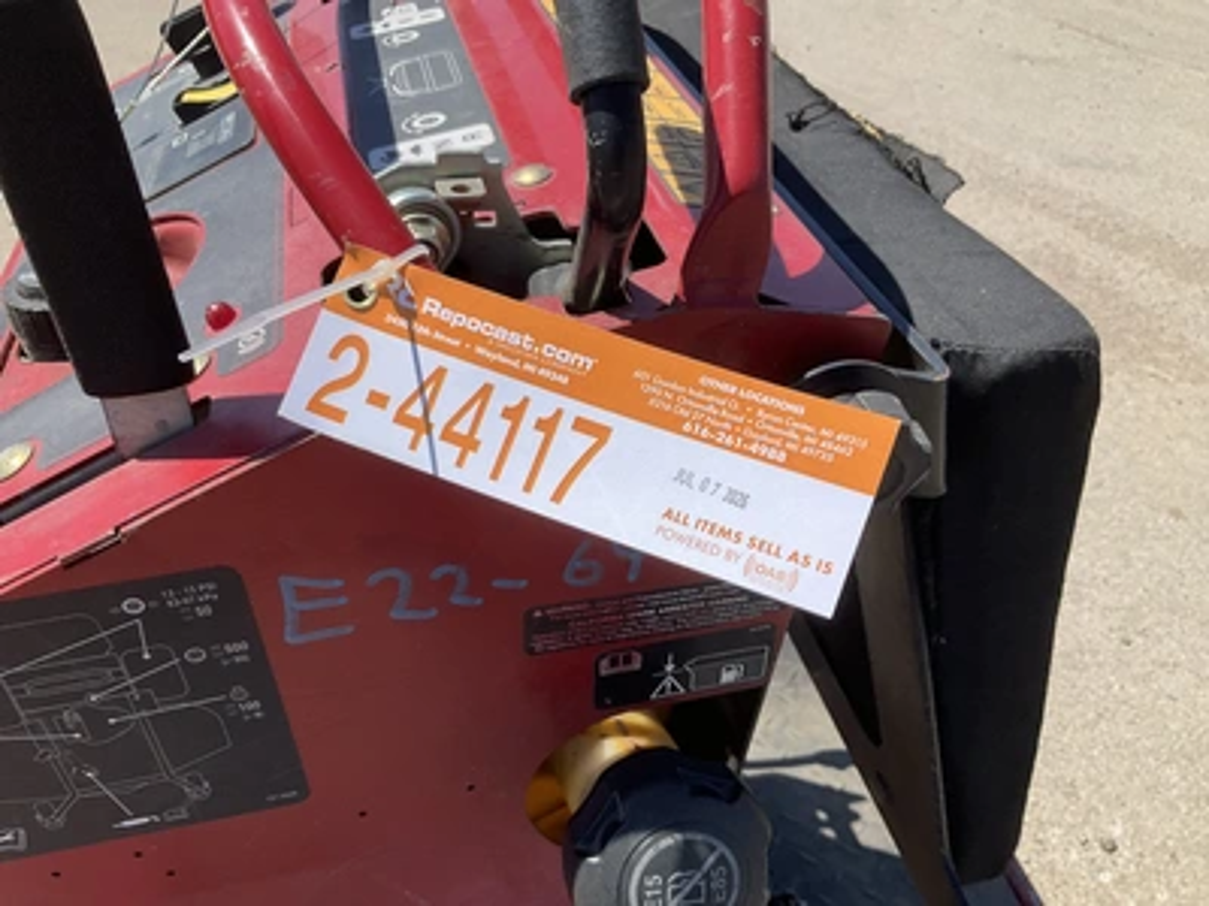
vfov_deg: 48.2
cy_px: 453
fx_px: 1013
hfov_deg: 61.7
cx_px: 604
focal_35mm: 29
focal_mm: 3
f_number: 1.8
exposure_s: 1/1730
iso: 25
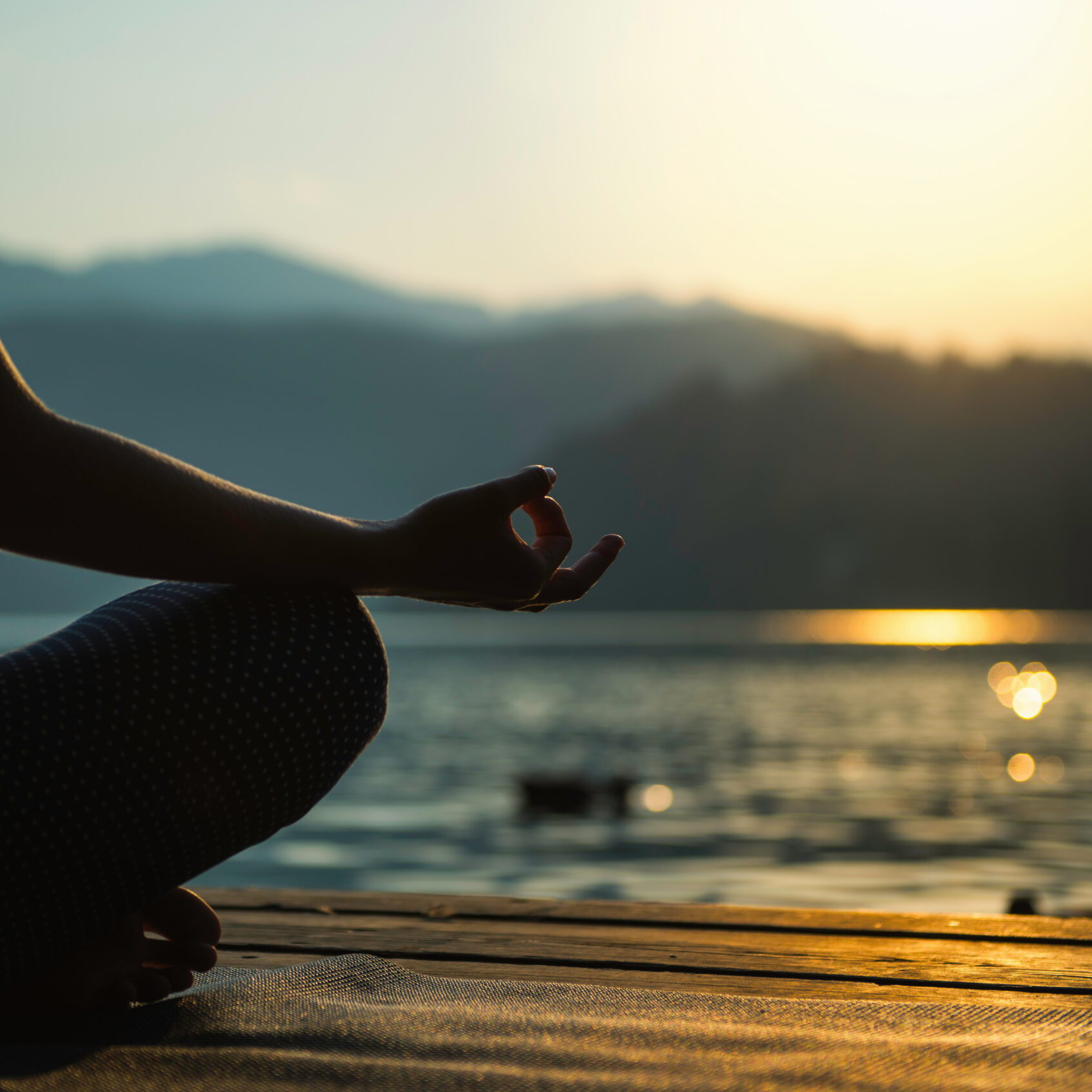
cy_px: 544
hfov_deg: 19.3
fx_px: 3212
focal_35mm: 90
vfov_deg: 19.3
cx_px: 408
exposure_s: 1/1250
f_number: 3.2
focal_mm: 70
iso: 100
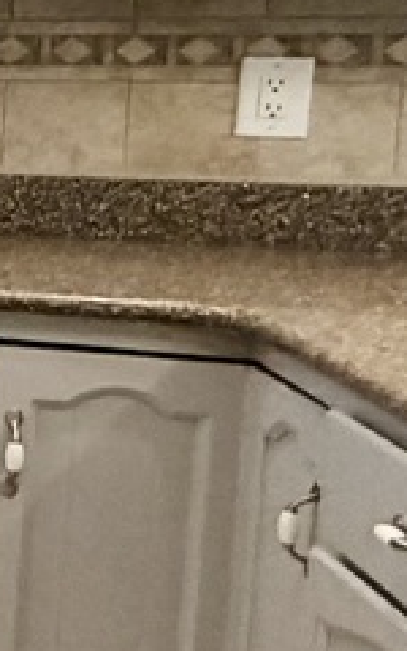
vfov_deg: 23.0
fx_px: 1580
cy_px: 144
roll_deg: +1.0
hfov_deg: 7.6
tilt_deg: -4.5
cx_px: -1332
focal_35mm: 89
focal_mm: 2.22
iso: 250
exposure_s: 1/120
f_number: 2.2
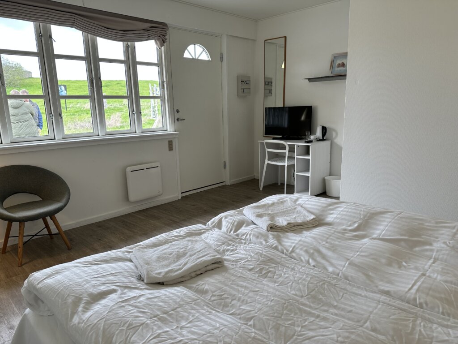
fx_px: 318
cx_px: 229
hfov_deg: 71.6
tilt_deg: -13.0
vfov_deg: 56.8
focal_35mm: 24
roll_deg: +1.4
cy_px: 172
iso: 80
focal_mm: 6.86
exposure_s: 1/181
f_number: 1.78
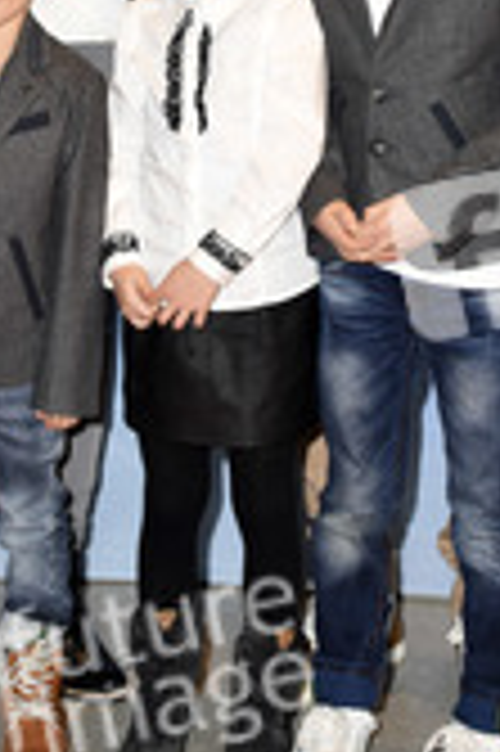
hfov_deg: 14.0
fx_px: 2029
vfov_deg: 20.4
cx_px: 212
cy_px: 9
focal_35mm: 97
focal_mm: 27
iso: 640
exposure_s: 1/160
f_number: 4.5
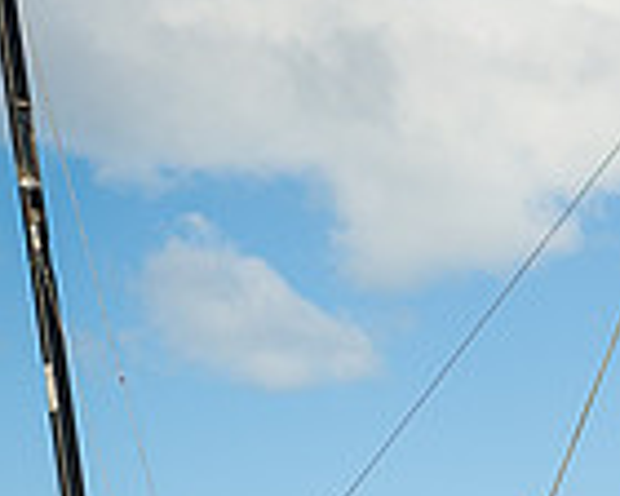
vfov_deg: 7.4
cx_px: 937
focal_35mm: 202
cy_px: 877
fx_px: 3707
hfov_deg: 9.3
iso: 64
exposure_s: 1/320
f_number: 6.3
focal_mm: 44
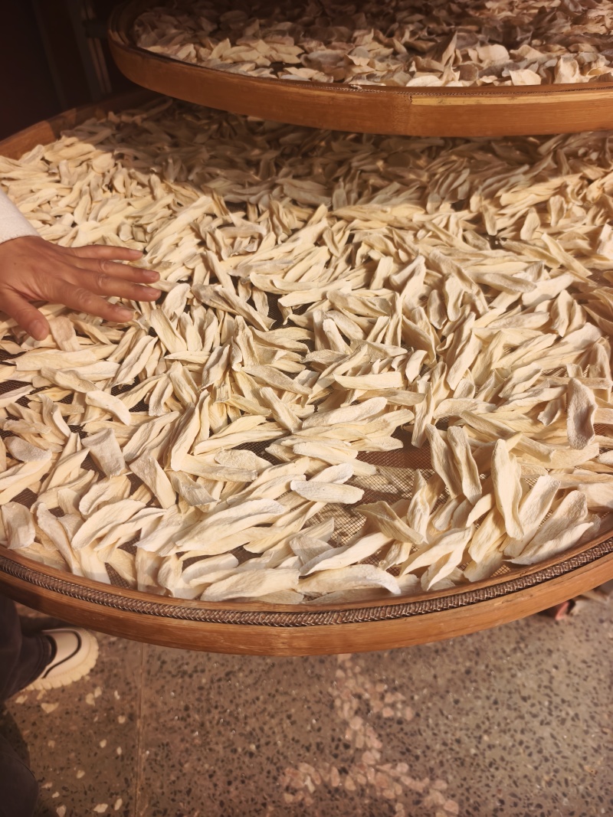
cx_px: 306
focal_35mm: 23
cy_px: 408
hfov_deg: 58.9
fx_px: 543
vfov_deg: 73.9
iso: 265
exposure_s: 1/7042
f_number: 1.57
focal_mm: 5.6
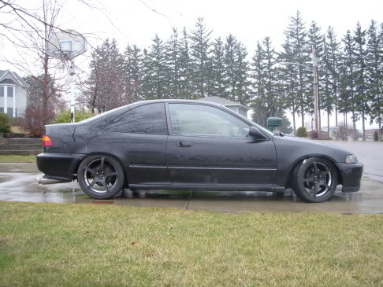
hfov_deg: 49.0
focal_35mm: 38
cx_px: 192
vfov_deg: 37.8
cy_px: 144
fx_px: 421
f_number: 3.3
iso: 100
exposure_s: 1/50
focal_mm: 6.3
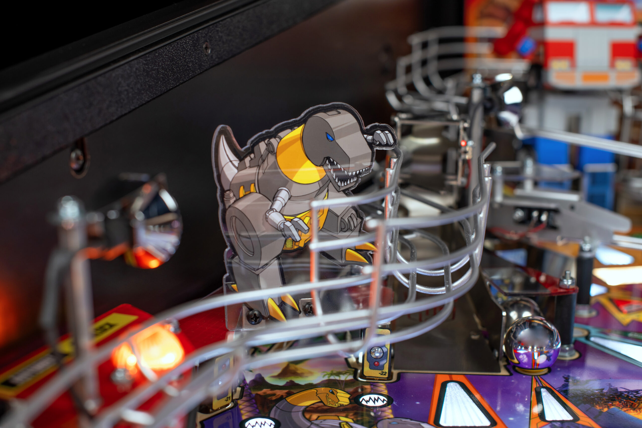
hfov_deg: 39.6
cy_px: 214
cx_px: 321
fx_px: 892
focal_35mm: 50
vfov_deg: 27.0
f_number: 5.6
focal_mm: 50
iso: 320
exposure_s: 1/80
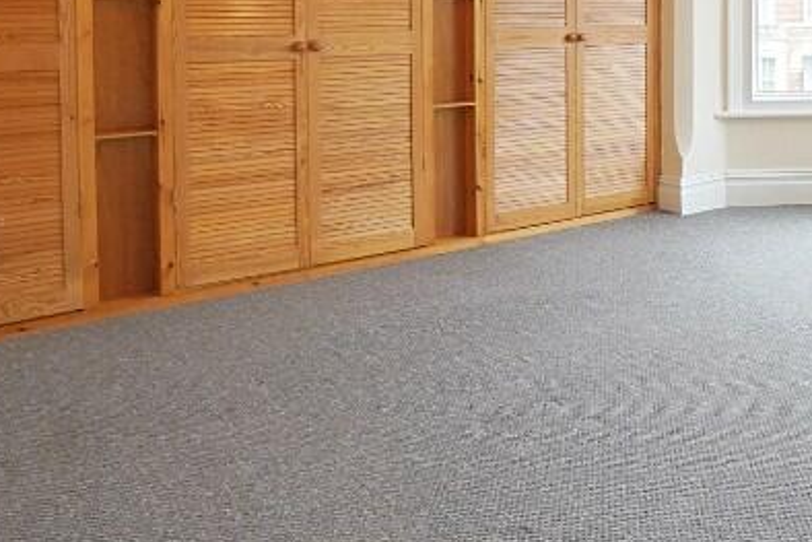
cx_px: 796
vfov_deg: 32.2
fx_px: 880
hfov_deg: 43.2
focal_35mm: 39
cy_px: 32
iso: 640
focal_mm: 10
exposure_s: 1/2.5
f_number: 18
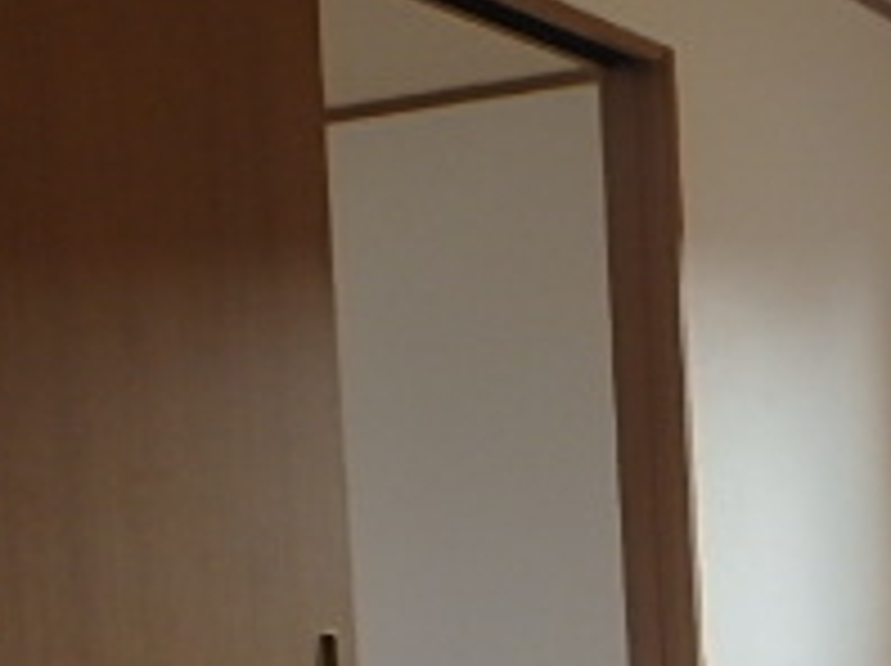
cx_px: 1305
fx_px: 1748
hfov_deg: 23.4
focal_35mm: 68
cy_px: 716
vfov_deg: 20.6
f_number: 3.5
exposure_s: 1/60
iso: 125
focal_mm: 3.7
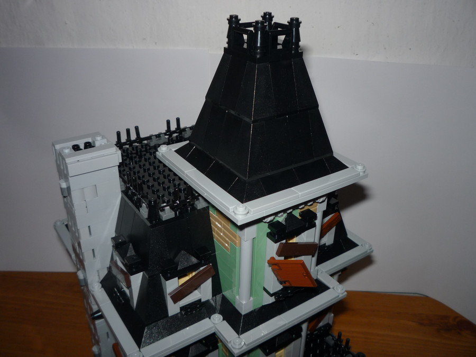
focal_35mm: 32
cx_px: 238
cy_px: 178
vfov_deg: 44.2
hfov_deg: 56.8
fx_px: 440
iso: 100
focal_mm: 5.2
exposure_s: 1/30
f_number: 4
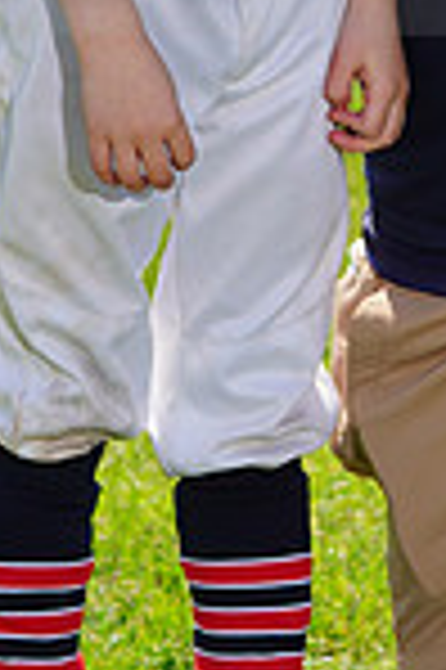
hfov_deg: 2.7
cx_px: 642
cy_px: -108
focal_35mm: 499
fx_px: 9294
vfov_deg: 4.1
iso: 100
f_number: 8
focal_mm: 128
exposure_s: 1/250
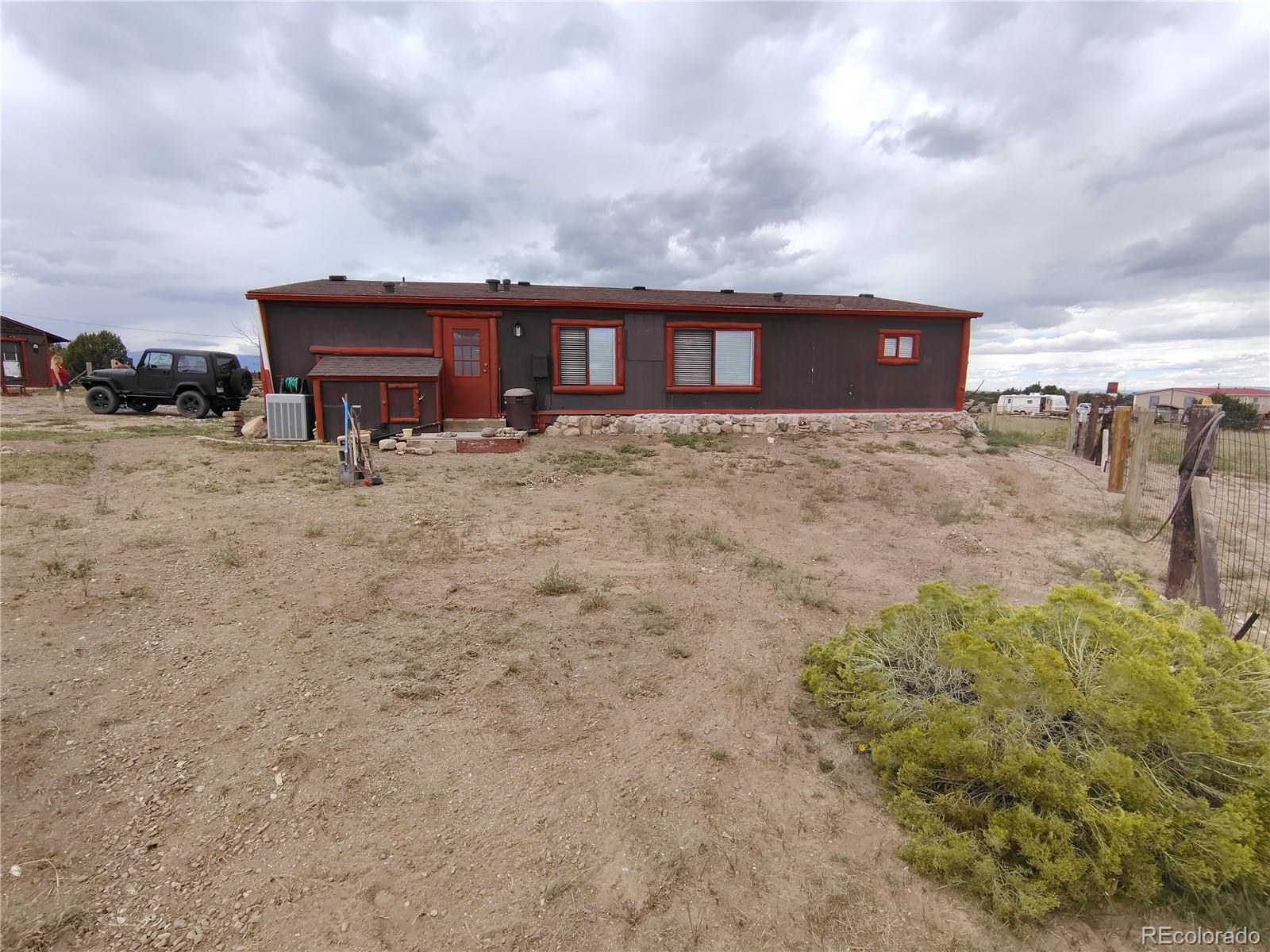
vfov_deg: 78.1
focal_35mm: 16
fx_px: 587
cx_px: 635
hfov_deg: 94.5
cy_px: 476
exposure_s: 1/621
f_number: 2.2
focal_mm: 2.13
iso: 100
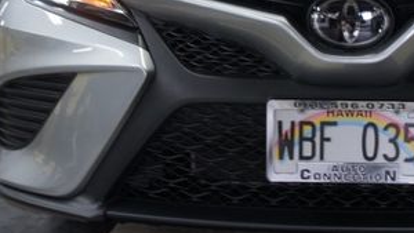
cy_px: 48
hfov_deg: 30.8
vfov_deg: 17.9
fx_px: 736
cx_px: 320
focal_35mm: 67
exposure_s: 1/30
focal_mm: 20
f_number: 4
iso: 250
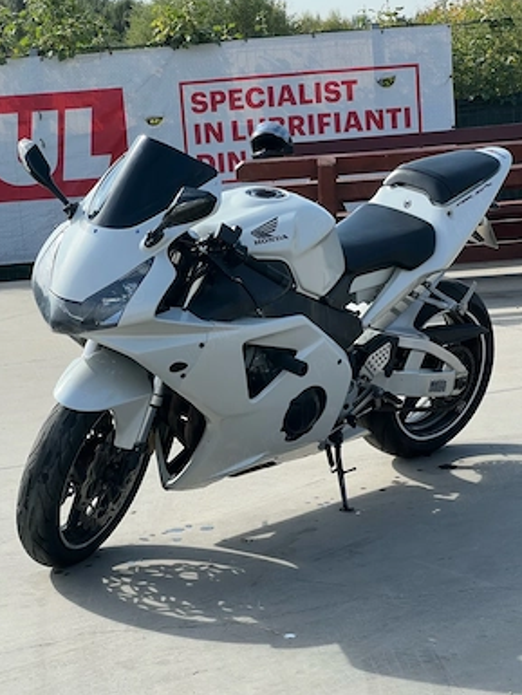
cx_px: 264
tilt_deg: -10.0
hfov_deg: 18.4
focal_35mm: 80
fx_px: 1608
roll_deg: +4.0
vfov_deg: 24.4
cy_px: 352
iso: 32
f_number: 2.8
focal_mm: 9
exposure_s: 1/497
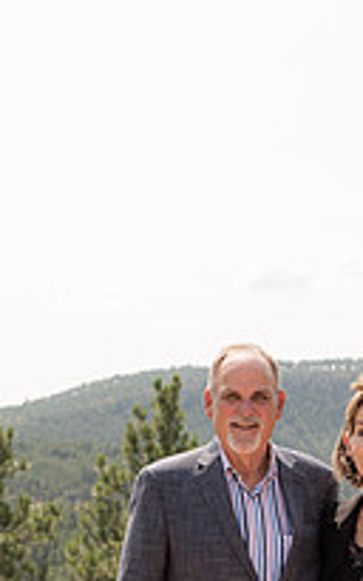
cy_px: 510
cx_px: 312
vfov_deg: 19.9
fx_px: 1631
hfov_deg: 12.6
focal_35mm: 103
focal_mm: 46
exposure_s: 1/400
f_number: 4.5
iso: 80
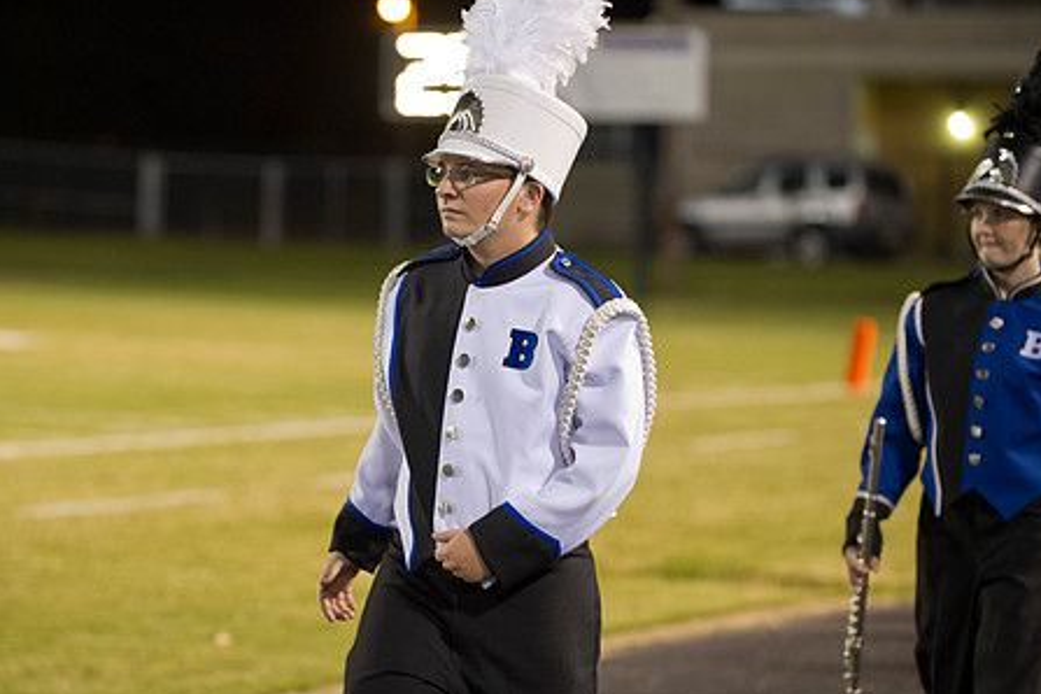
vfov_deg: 7.8
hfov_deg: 11.7
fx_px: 5060
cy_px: 412
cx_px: 396
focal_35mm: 175
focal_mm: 135
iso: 3200
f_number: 2.8
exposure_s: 1/100
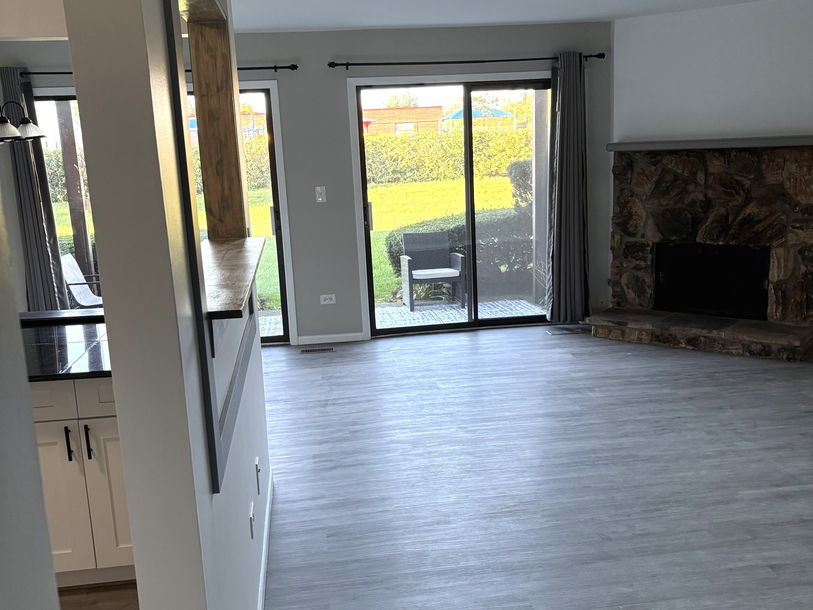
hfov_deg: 67.3
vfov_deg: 53.1
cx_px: 406
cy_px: 305
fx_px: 611
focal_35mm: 26
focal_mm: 5.96
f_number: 1.6
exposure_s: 1/120
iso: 160
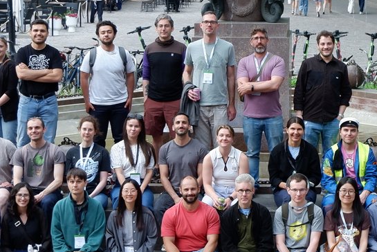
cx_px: 315
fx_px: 1153
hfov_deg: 18.4
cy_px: 104
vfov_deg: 12.5
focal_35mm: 110
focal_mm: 20.3
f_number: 4.2
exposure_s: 1/125
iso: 200
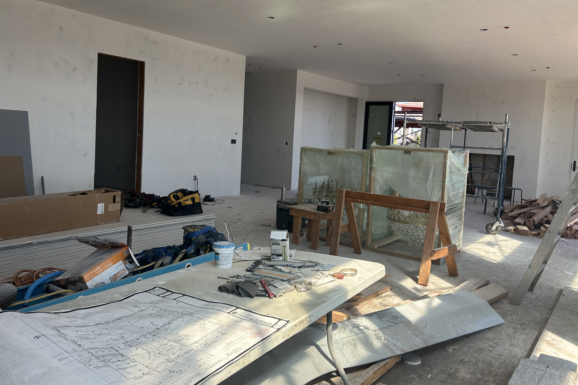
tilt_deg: -2.7
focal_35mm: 28
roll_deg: -2.5
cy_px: 168
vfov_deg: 46.3
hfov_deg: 65.5
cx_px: 287
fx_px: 450
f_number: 1.5
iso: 50
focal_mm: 5.7
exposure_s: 1/604
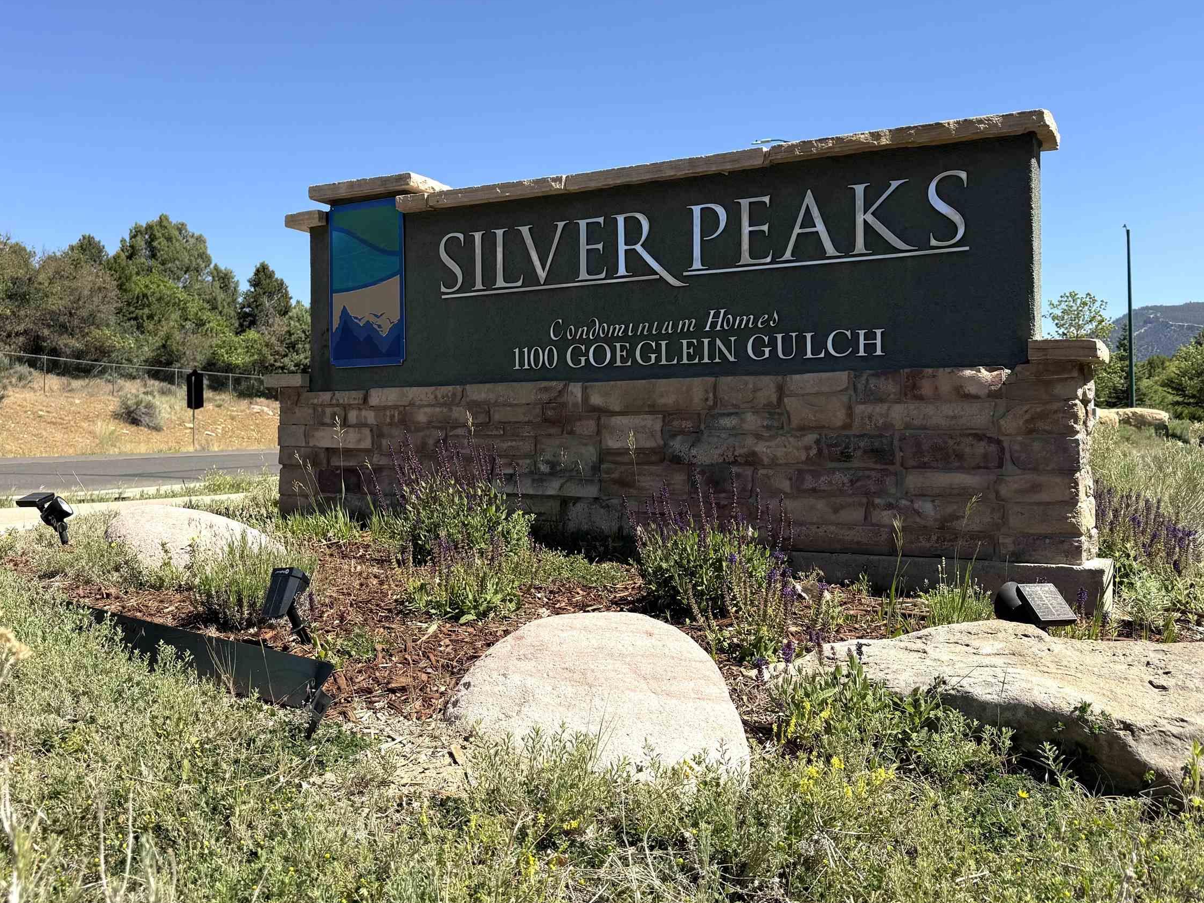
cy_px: 410
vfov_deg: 42.9
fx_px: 1148
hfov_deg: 55.1
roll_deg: +0.3
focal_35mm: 33
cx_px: 508
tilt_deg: +1.5
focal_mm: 6.76
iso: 80
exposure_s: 1/3759
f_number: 1.78
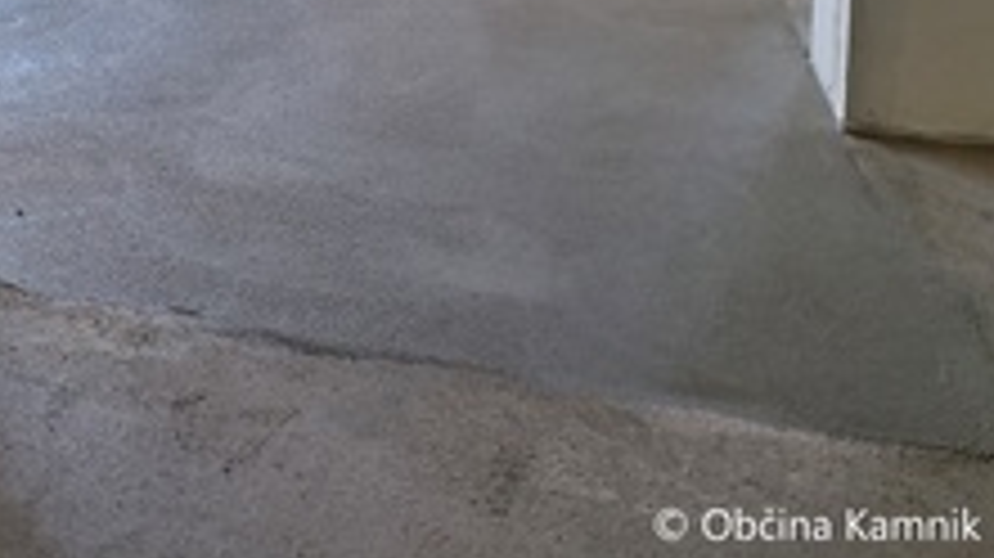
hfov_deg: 36.9
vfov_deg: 21.2
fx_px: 1343
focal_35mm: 51
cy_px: -176
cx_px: 27
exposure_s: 1/209
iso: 40
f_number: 1.8
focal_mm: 5.54
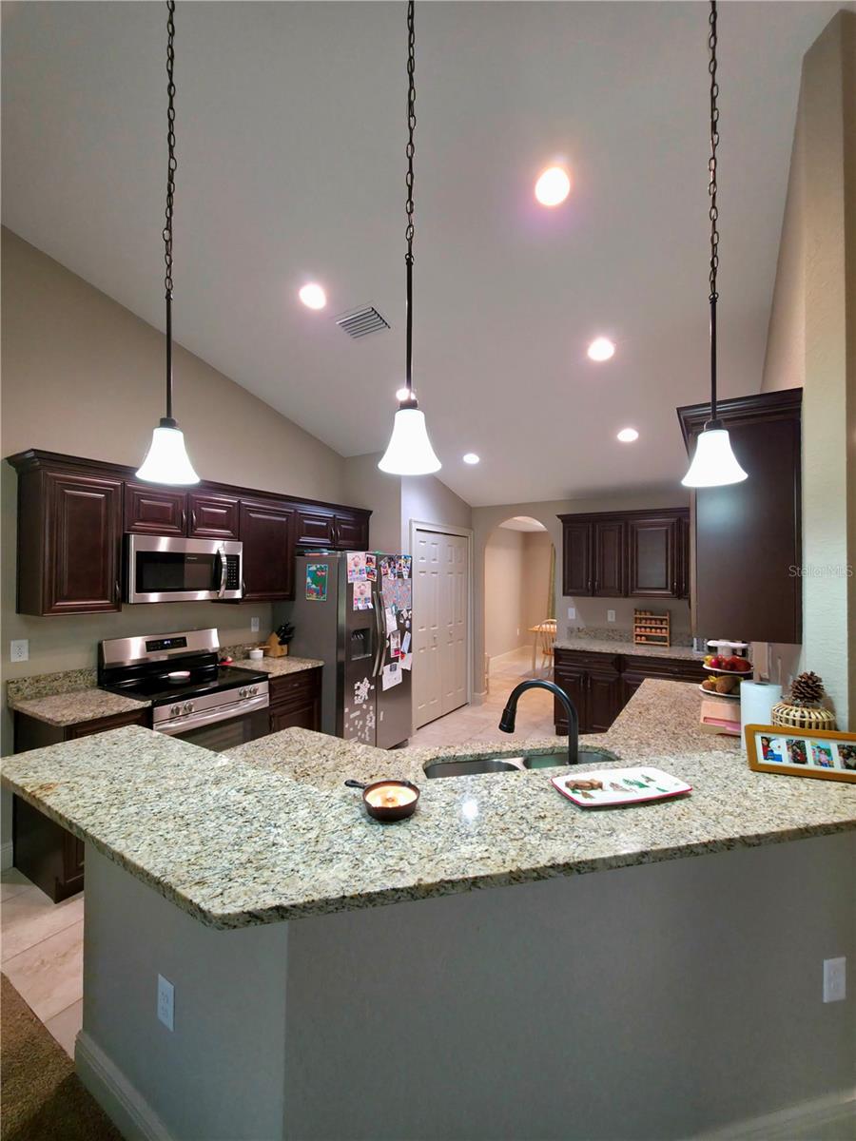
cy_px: 570
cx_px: 428
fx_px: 429
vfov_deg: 106.2
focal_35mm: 13
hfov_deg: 89.9
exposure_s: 1/60.2
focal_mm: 2.2
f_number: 1.9
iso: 100
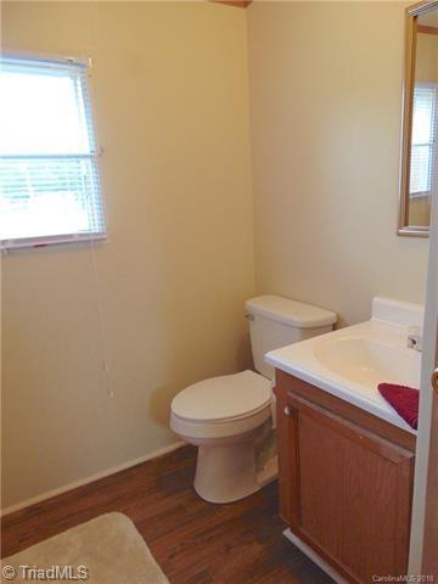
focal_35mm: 25
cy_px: 292
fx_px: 422
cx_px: 219
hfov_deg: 54.9
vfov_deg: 69.4
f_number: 3
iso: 250
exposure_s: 1/30
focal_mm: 4.5
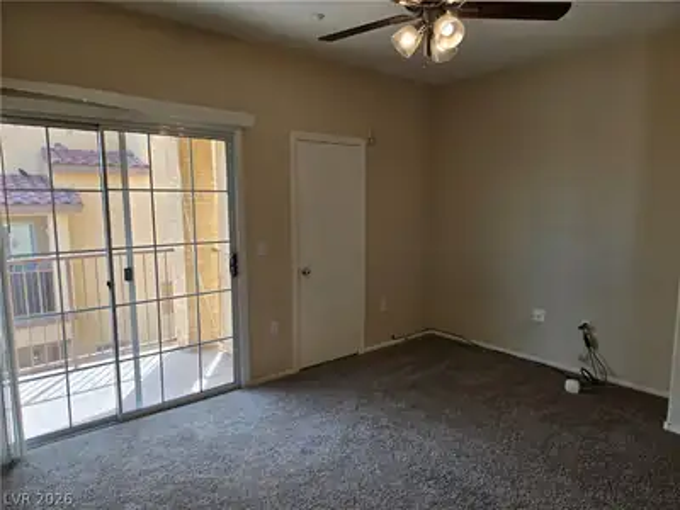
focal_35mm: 23
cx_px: 340
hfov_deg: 73.9
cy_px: 255
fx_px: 452
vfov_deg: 58.9
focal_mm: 5.4
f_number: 1.8
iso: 100
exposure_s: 1/508
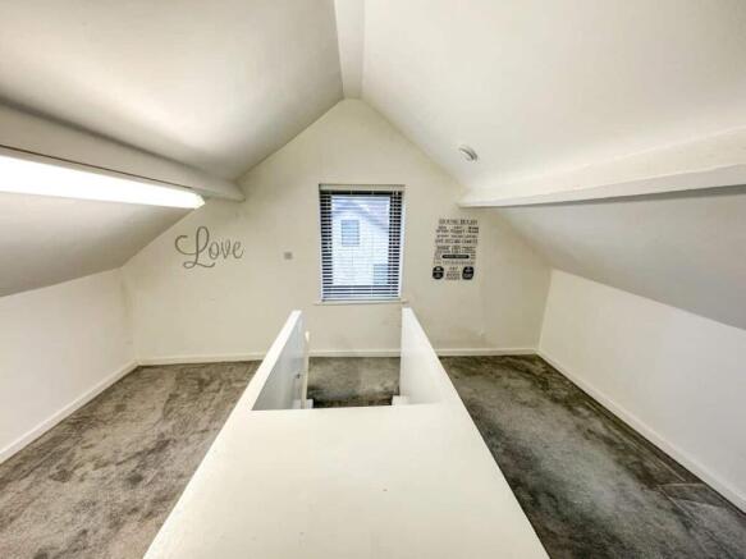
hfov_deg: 102.1
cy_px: 280
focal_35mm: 14
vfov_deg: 85.7
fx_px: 302
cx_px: 373
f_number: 2.2
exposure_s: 1/100
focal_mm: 2.22
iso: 160
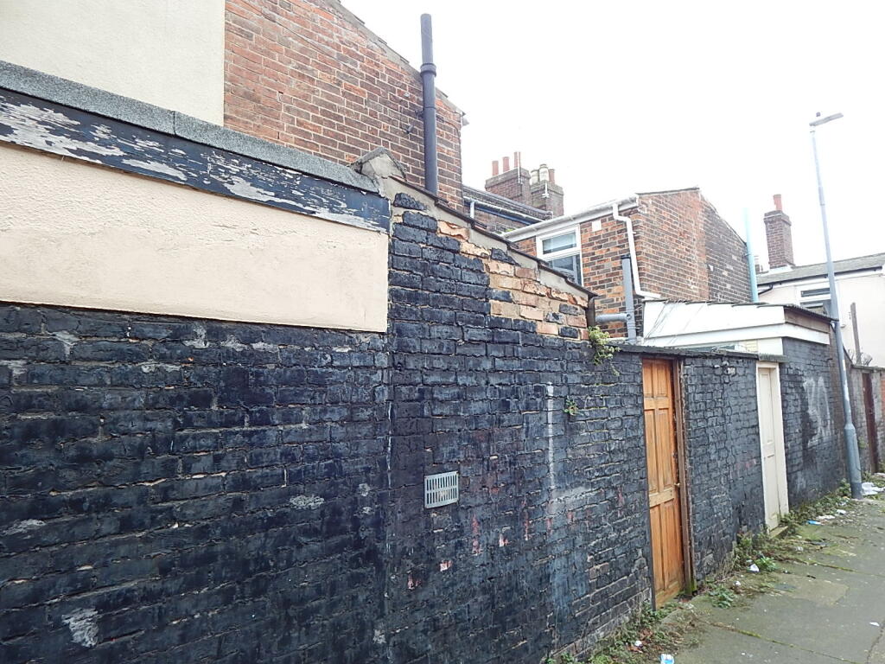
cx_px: 442
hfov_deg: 76.4
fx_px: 562
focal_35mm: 22
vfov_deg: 61.1
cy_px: 332
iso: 125
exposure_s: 1/100
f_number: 3
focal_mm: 4
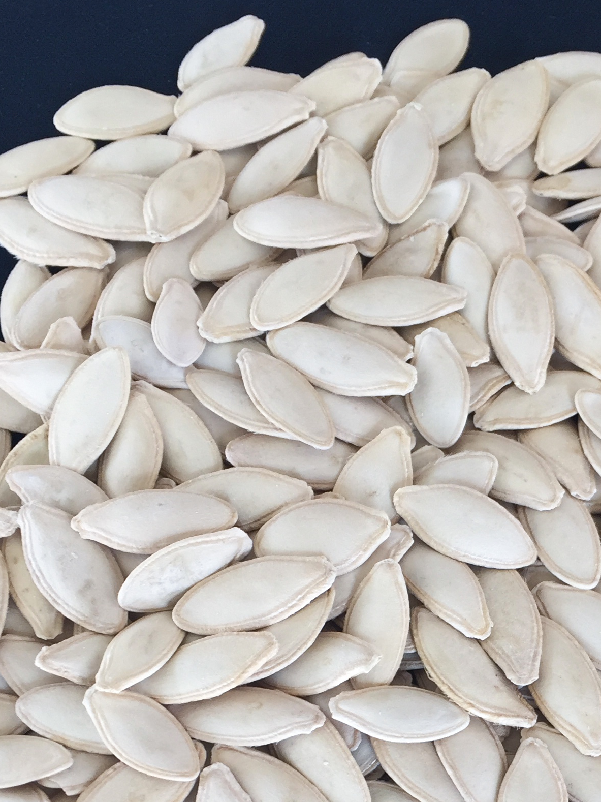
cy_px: 794
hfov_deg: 24.1
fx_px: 1389
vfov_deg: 30.1
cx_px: 453
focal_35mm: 60
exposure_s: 1/50
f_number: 2.2
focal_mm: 4.15
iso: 32
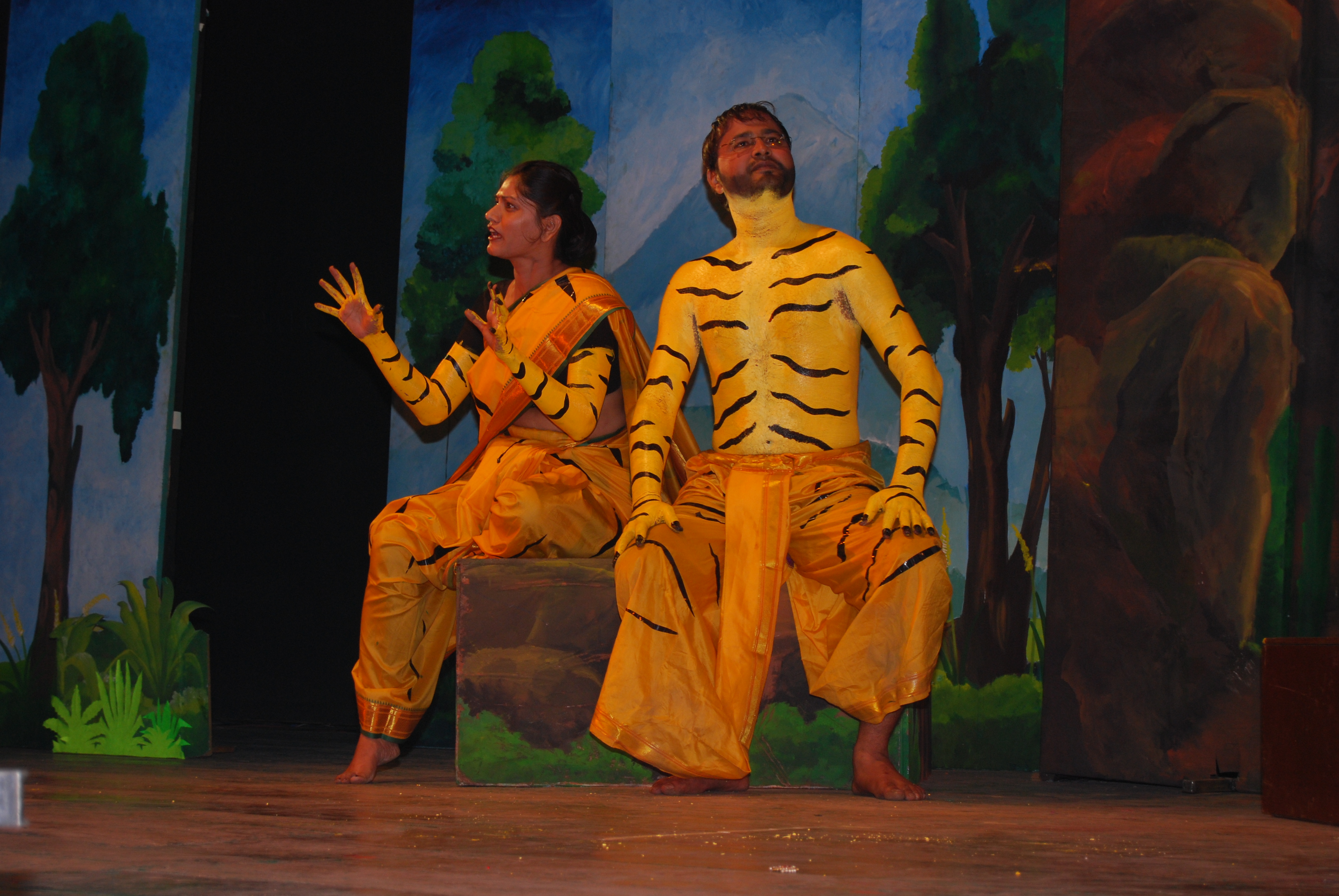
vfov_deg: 16.6
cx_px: 670
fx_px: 3072
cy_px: 448
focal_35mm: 82
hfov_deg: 24.6
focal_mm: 55
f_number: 5.6
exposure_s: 1/60
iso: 320
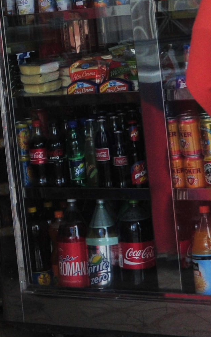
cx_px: -93
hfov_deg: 9.8
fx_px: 1195
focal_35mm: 130
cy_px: 95
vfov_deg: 16.0
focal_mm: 20
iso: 500
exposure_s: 1/2000
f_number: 2.8
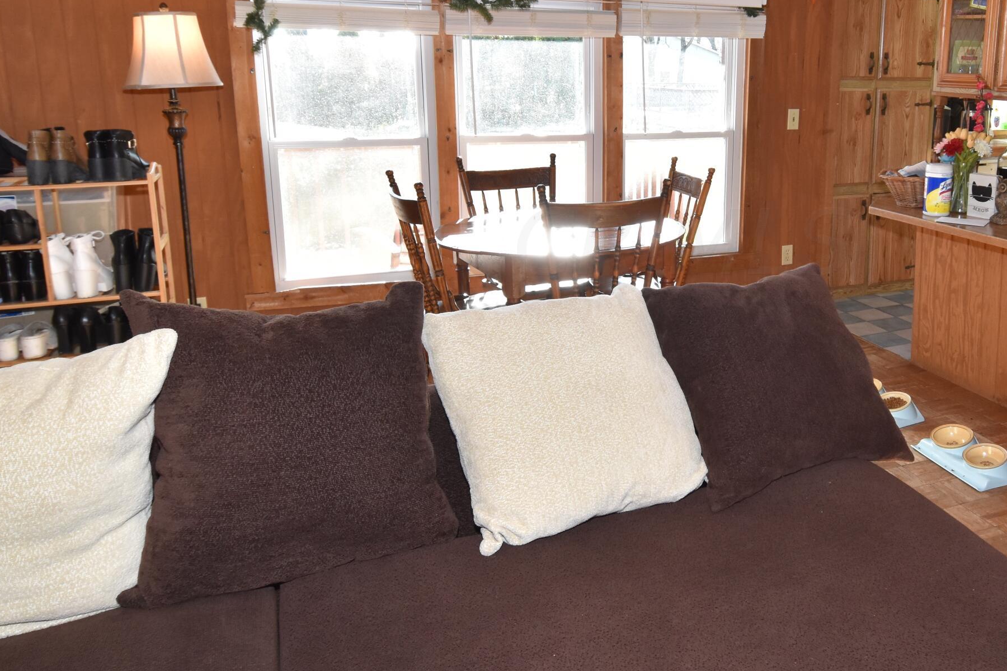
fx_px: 839
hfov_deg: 60.3
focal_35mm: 30
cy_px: 241
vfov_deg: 43.2
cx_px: 683
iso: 800
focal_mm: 12
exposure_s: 1/125
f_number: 5.6
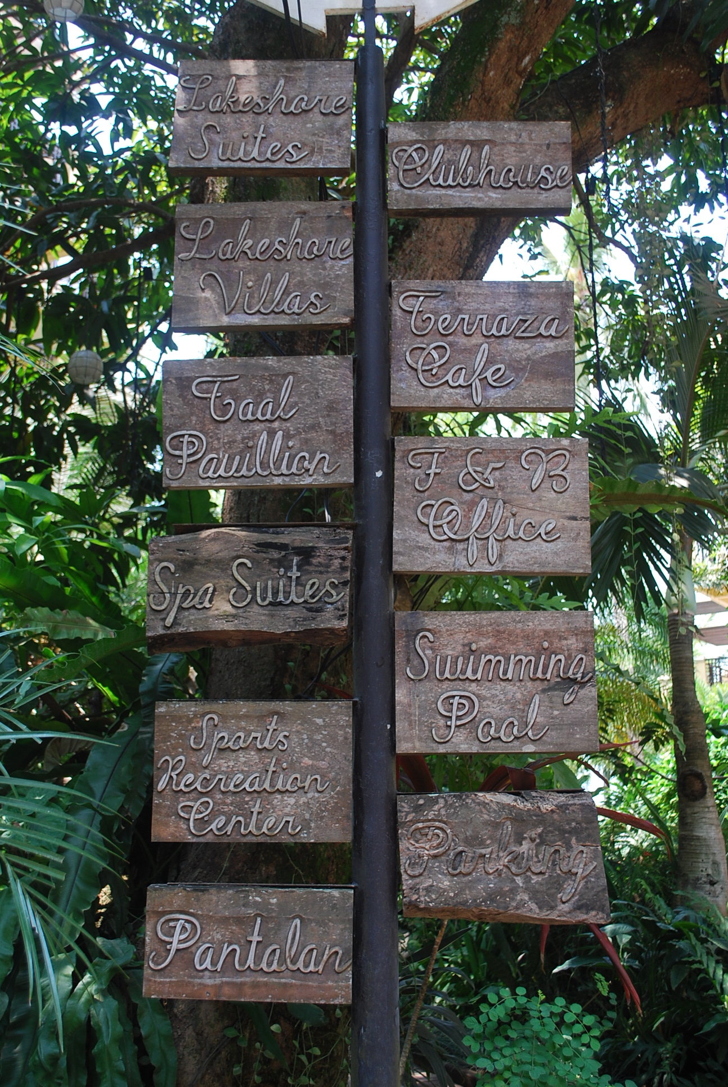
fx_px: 1180
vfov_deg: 49.5
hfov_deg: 34.3
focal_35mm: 39
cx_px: 364
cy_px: 544
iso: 200
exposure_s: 1/100
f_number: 5
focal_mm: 26
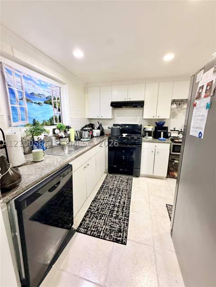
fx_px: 116
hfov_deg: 85.7
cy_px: 144
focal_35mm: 14
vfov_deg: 102.1
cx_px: 108
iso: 500
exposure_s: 1/60
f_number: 2.2
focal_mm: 2.22
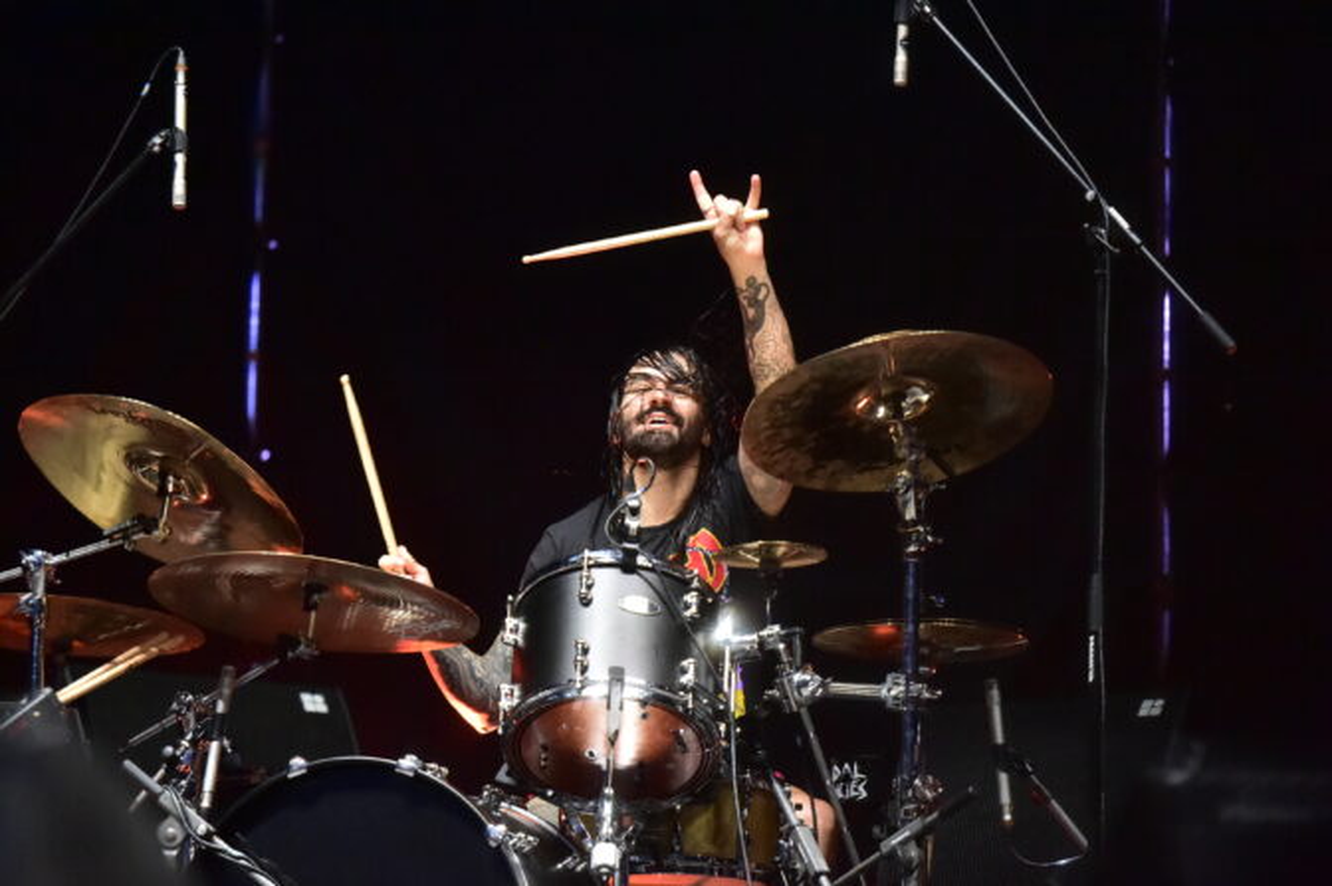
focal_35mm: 155
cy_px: 443
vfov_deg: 8.8
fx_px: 5731
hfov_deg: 13.3
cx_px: 666
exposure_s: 1/800
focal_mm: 155
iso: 25600
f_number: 2.8
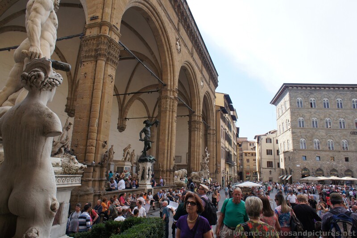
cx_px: 178
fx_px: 238
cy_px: 119
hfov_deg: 73.8
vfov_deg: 53.1
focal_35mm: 24
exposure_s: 1/400
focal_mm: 16
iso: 200
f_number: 6.3
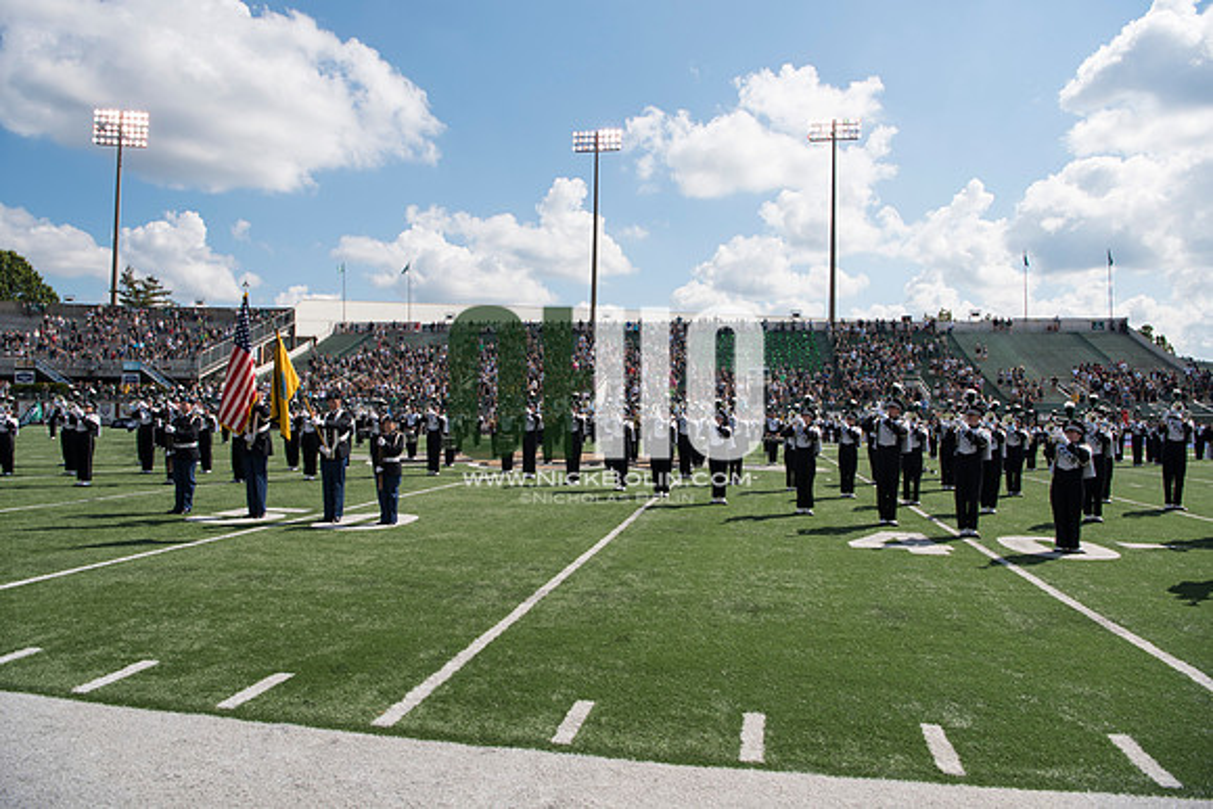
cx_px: 606
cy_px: 404
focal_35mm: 24
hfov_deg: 73.7
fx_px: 809
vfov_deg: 53.2
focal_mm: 24
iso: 200
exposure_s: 1/1000
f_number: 7.1
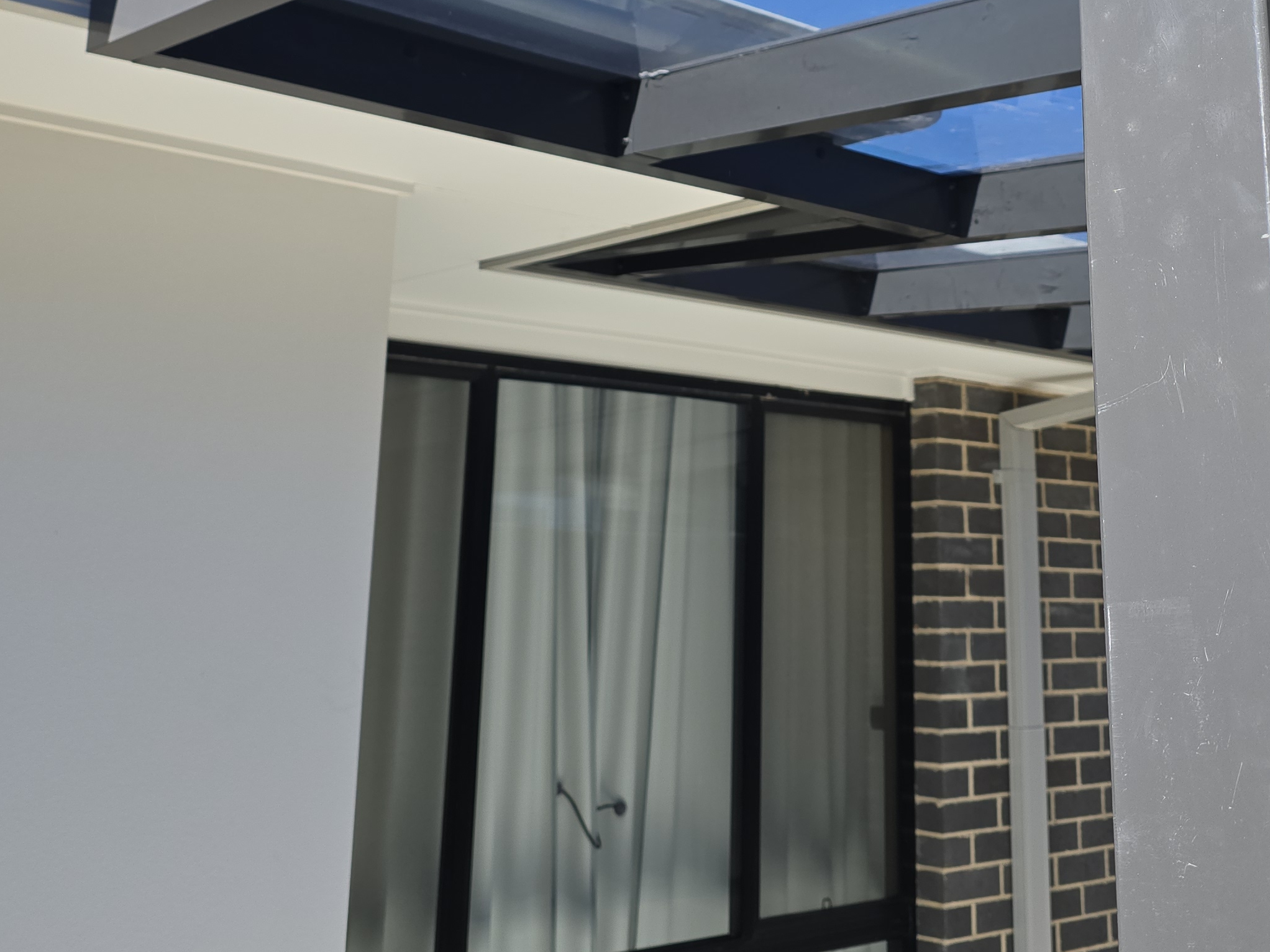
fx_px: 1651
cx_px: 760
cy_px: 141
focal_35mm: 45
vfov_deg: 31.1
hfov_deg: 41.9
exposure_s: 1/306
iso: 12
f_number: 1.7
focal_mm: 6.3
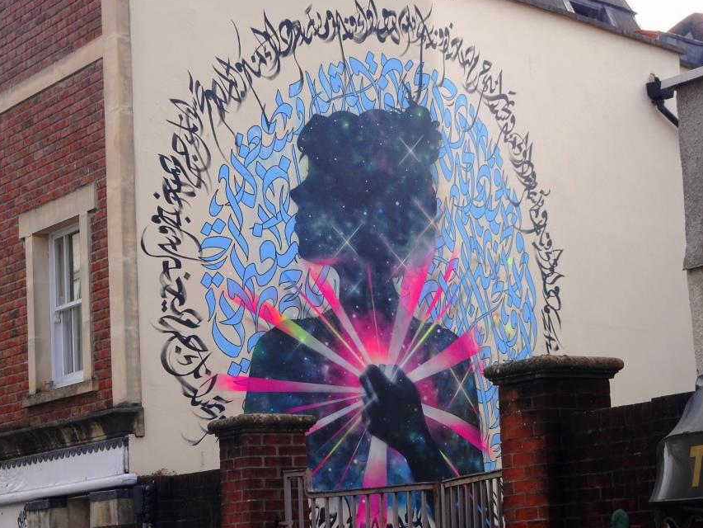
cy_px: 271
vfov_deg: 12.4
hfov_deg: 16.4
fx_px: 2437
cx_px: 359
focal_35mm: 120
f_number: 5
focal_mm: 17.01
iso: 80
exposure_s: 1/160
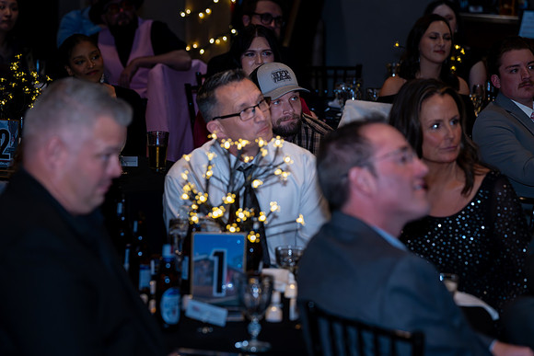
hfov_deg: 13.7
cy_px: 178
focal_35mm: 150
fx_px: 2225
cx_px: 267
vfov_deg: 9.2
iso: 6400
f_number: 5
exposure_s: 1/320
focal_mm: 150
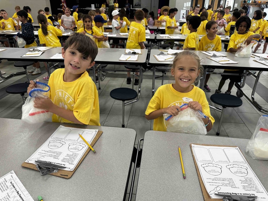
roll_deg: +0.1
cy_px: 100
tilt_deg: -27.0
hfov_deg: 71.6
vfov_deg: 56.8
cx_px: 134
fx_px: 186
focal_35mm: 24
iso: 200
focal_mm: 6.76
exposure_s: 1/120
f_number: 1.78
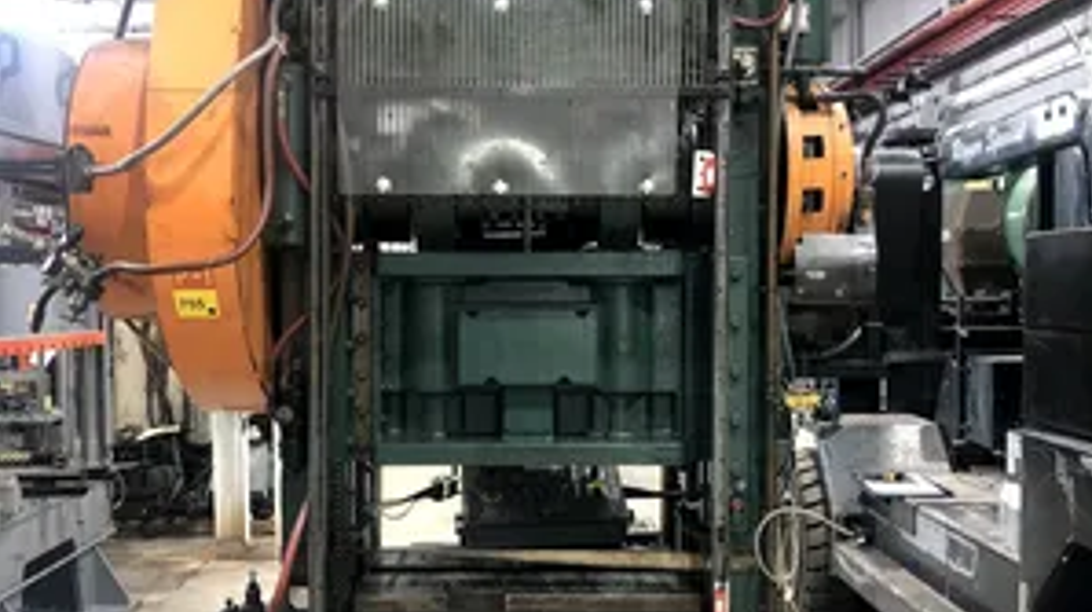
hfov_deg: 49.4
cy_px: 326
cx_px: 546
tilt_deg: -2.7
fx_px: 1186
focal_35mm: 41
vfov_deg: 28.9
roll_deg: -0.3
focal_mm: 4
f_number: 1.8
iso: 40
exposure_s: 1/15
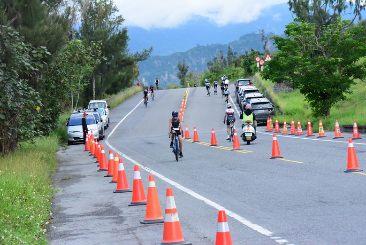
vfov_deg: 10.2
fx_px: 1373
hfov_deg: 15.2
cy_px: 122
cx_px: 183
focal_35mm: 135
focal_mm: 135
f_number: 13
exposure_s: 1/2500
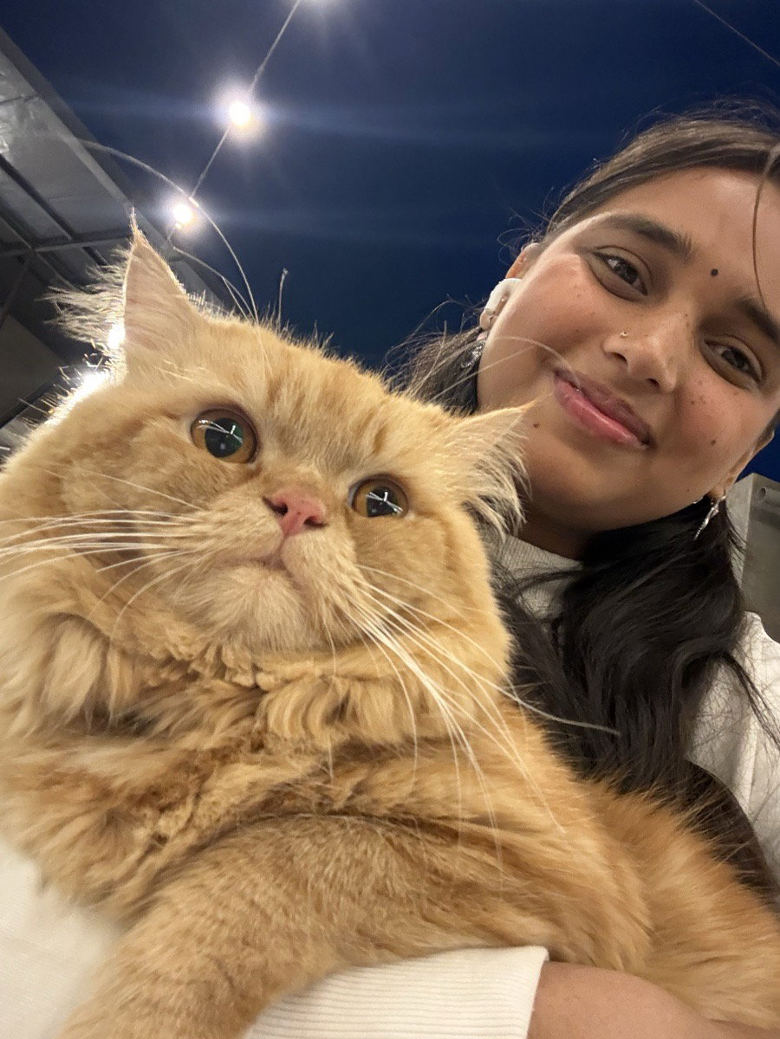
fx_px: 901
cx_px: 390
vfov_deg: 60.0
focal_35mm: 30
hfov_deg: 46.8
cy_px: 520
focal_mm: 2.69
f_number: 1.9
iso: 640
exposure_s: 1/20
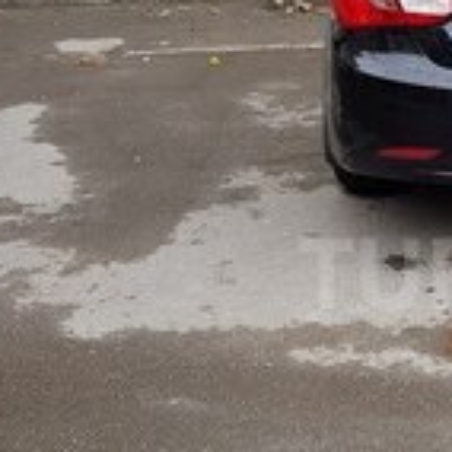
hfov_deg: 20.3
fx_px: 1182
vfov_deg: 21.6
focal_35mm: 80
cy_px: 274
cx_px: 544
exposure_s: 1/312
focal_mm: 4.2
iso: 40
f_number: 1.7
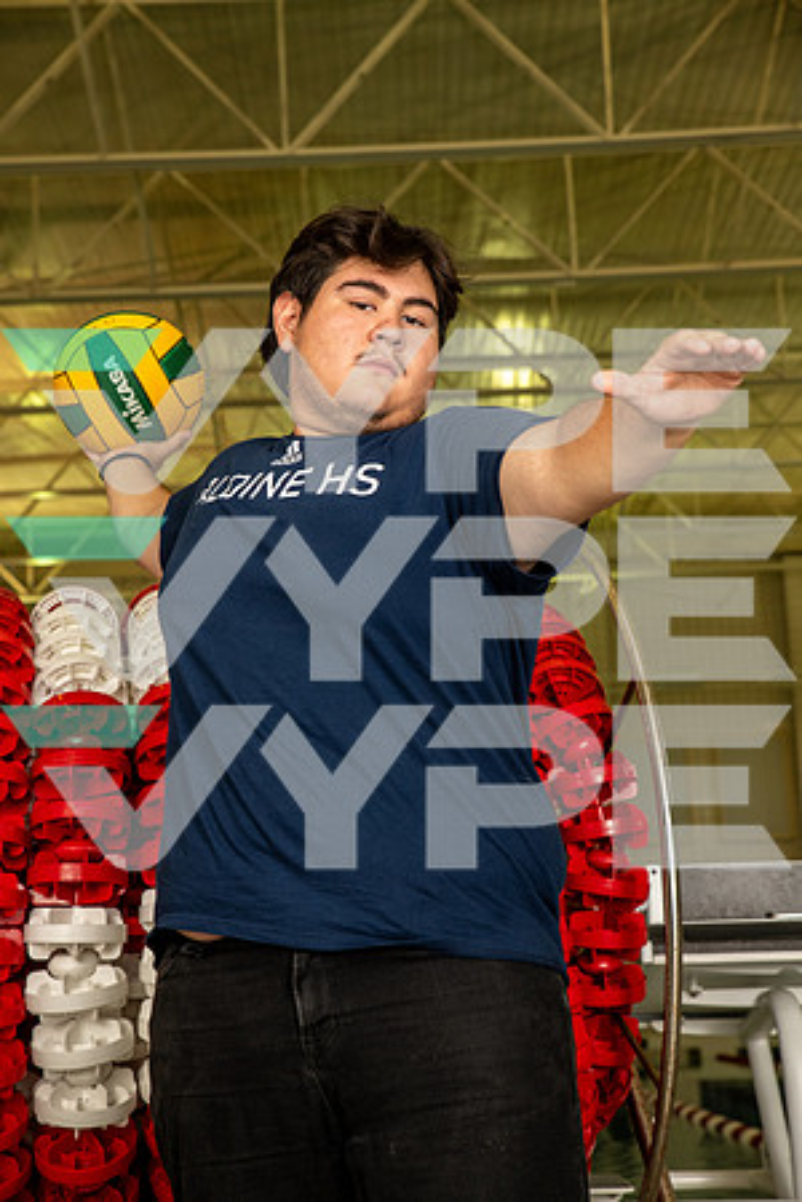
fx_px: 2172
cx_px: 401
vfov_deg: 31.0
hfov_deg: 20.9
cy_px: 601
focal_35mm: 65
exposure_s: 1/250
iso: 500
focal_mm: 65
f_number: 7.1
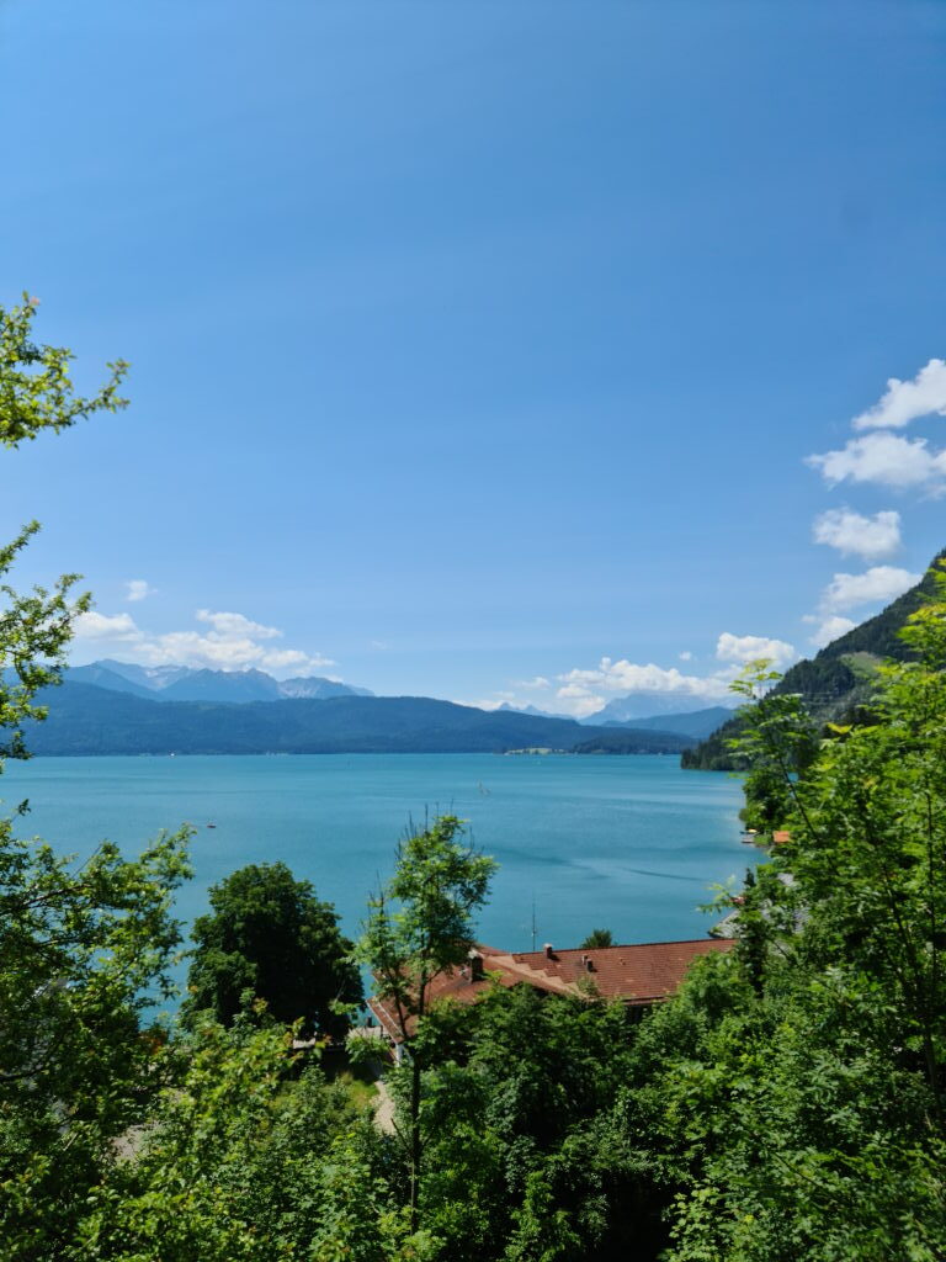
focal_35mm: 25
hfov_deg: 54.9
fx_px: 911
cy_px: 631
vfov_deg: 69.4
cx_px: 473
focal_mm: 7
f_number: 1.8
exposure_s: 1/1516
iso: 50
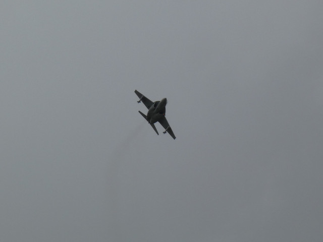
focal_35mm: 428
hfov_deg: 4.6
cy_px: 121
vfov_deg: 3.5
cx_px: 162
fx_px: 3994
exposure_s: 1/800
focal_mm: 76.7
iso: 80
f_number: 5.6
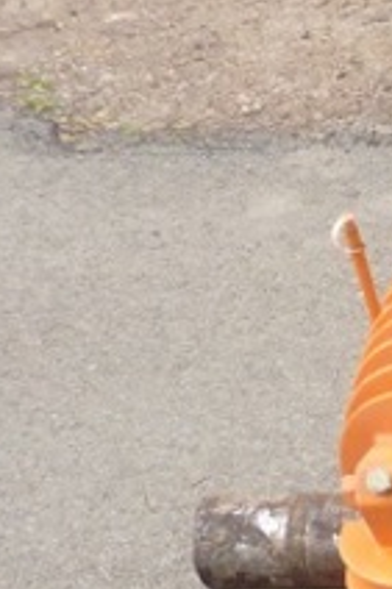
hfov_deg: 11.4
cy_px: 767
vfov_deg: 19.2
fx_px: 1603
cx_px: 963
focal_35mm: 98
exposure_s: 1/80
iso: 80
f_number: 3.3
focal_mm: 4.1
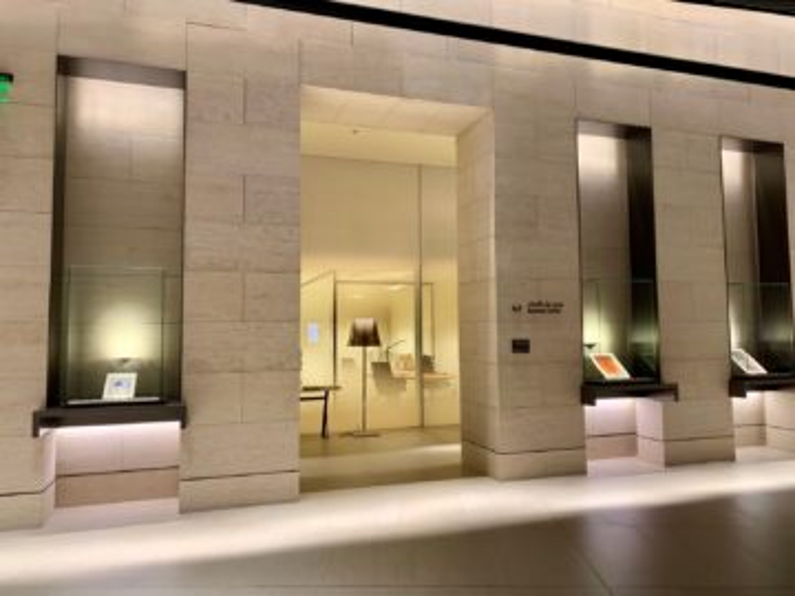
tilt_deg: +5.1
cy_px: 298
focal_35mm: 26
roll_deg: -0.2
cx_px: 398
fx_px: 597
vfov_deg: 53.1
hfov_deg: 67.3
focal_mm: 4.25
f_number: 1.8
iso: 100
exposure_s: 1/50
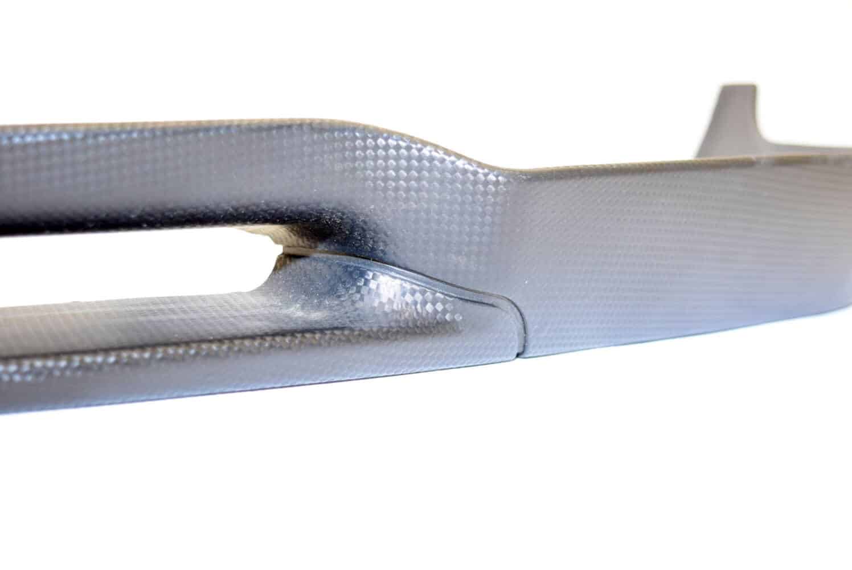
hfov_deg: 31.9
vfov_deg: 21.6
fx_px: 1492
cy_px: 285
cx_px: 426
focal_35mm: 63
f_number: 5
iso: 450
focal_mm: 42
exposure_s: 1/60
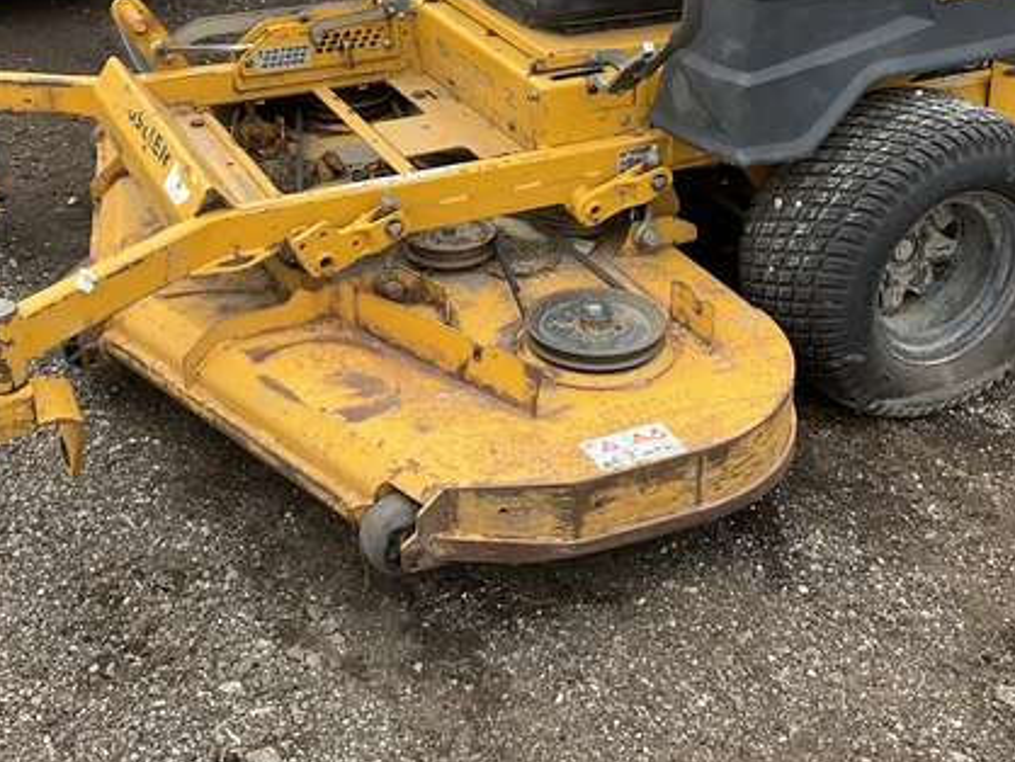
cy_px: 188
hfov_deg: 36.8
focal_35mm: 52
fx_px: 1526
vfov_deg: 27.7
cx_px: 495
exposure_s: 1/700
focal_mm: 3
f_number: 1.8
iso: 25
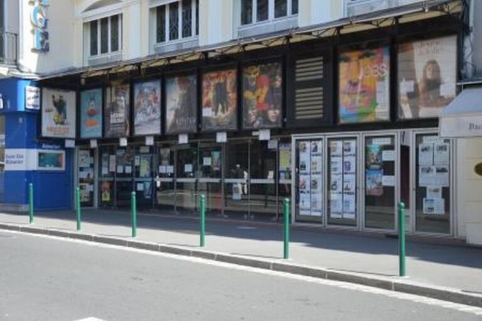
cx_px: 241
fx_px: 642
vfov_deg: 28.0
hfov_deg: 41.1
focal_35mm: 48
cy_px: 160
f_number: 4.2
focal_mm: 32
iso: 100
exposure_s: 1/200
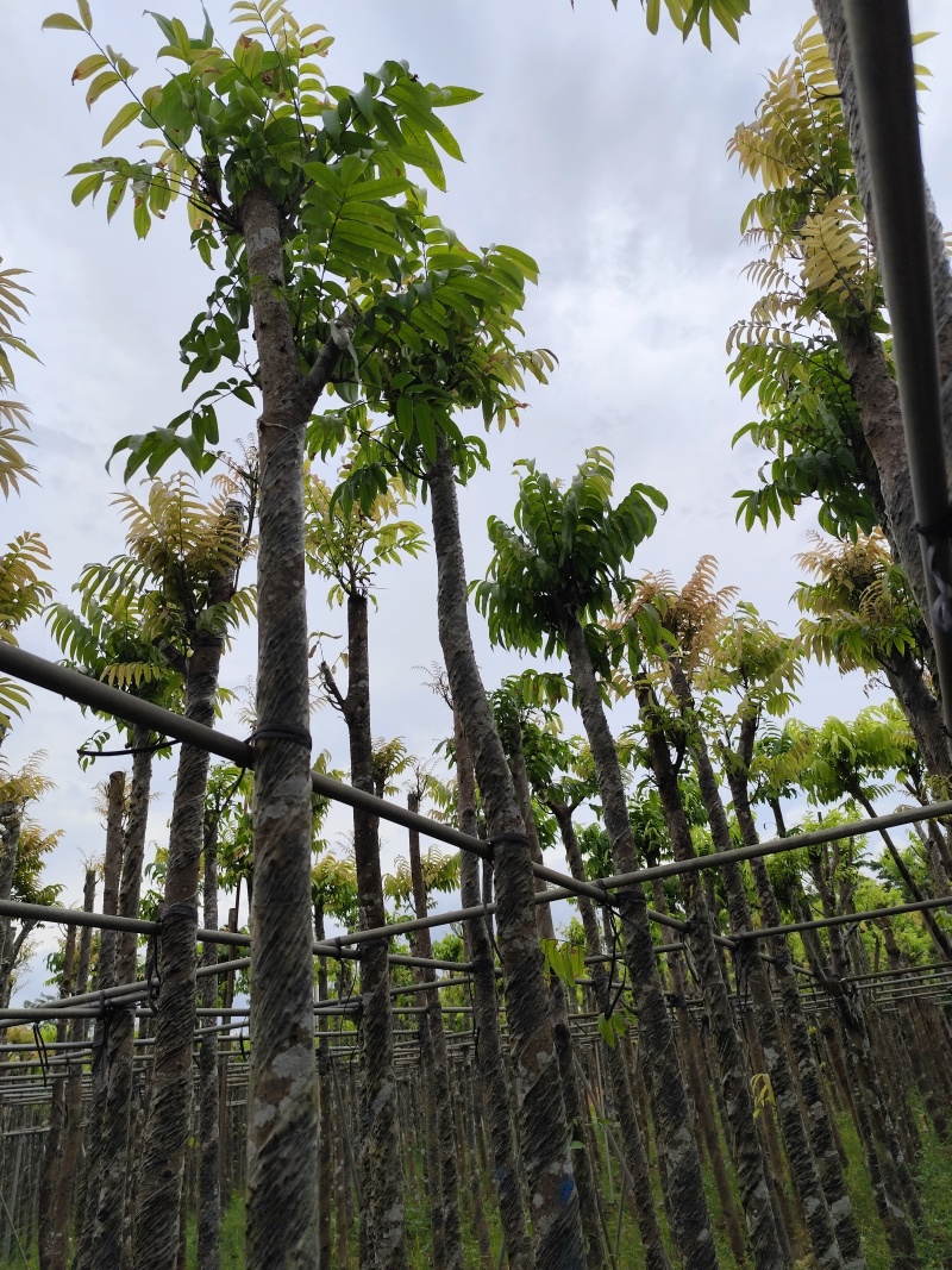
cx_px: 476
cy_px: 635
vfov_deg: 73.9
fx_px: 844
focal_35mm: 23
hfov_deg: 58.9
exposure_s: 1/720
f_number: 1.65
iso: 50
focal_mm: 6.19
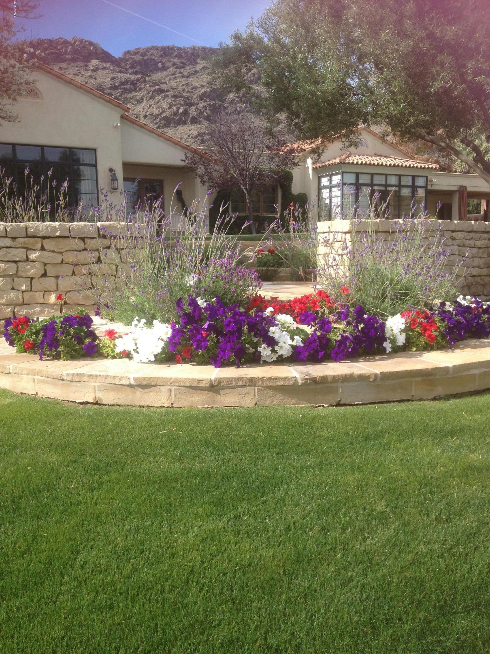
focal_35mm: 35
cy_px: 327
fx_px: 661
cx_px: 245
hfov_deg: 40.7
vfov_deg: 52.6
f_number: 2.4
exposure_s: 1/1200
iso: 50
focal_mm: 4.28
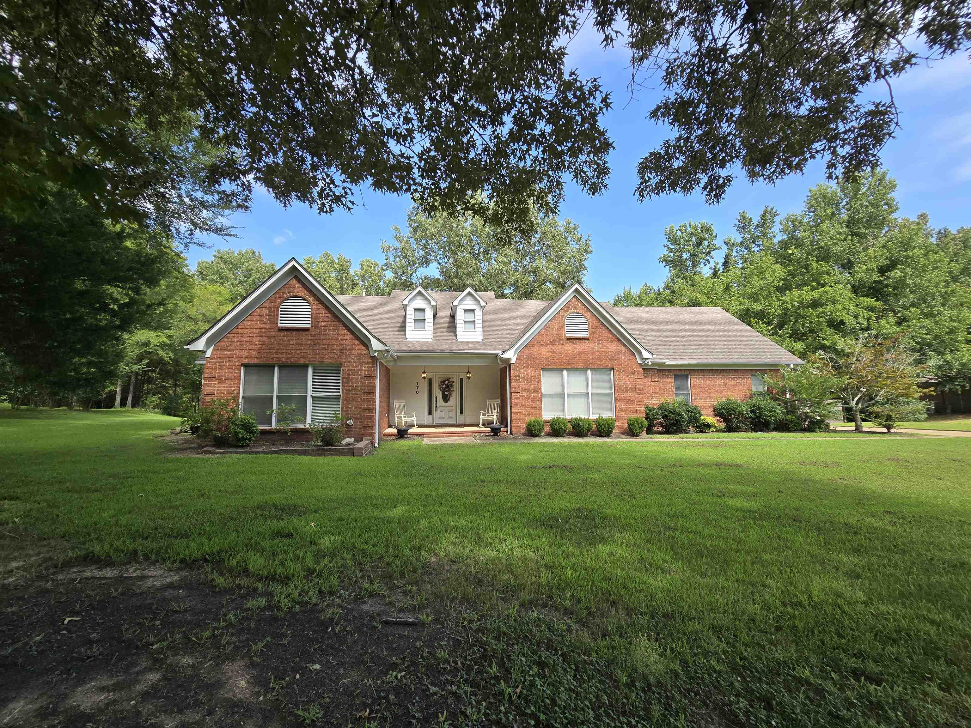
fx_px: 365
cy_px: 364
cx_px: 486
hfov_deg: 106.2
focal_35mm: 13
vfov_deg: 89.9
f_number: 2.2
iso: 50
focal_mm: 2.2
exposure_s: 1/788
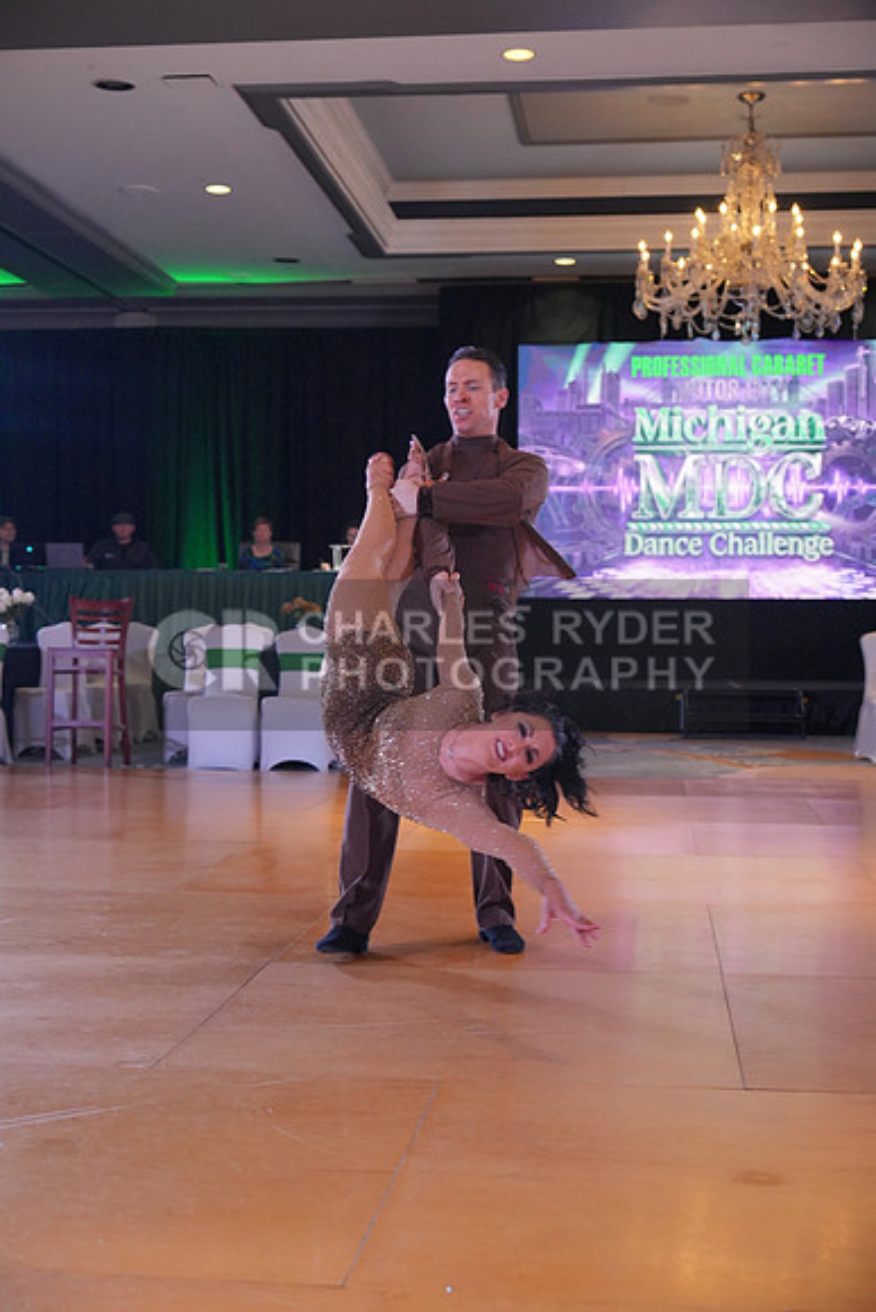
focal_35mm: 50
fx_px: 1824
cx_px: 438
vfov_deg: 39.6
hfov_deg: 27.0
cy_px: 656
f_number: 4
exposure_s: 1/400
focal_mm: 50
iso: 3200
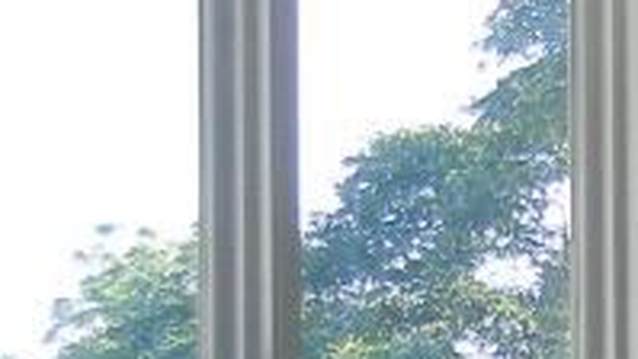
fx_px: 3993
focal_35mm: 236
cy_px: 1644
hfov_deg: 9.0
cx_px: 853
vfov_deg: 4.5
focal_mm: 5.4
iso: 160
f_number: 3.5
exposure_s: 1/145
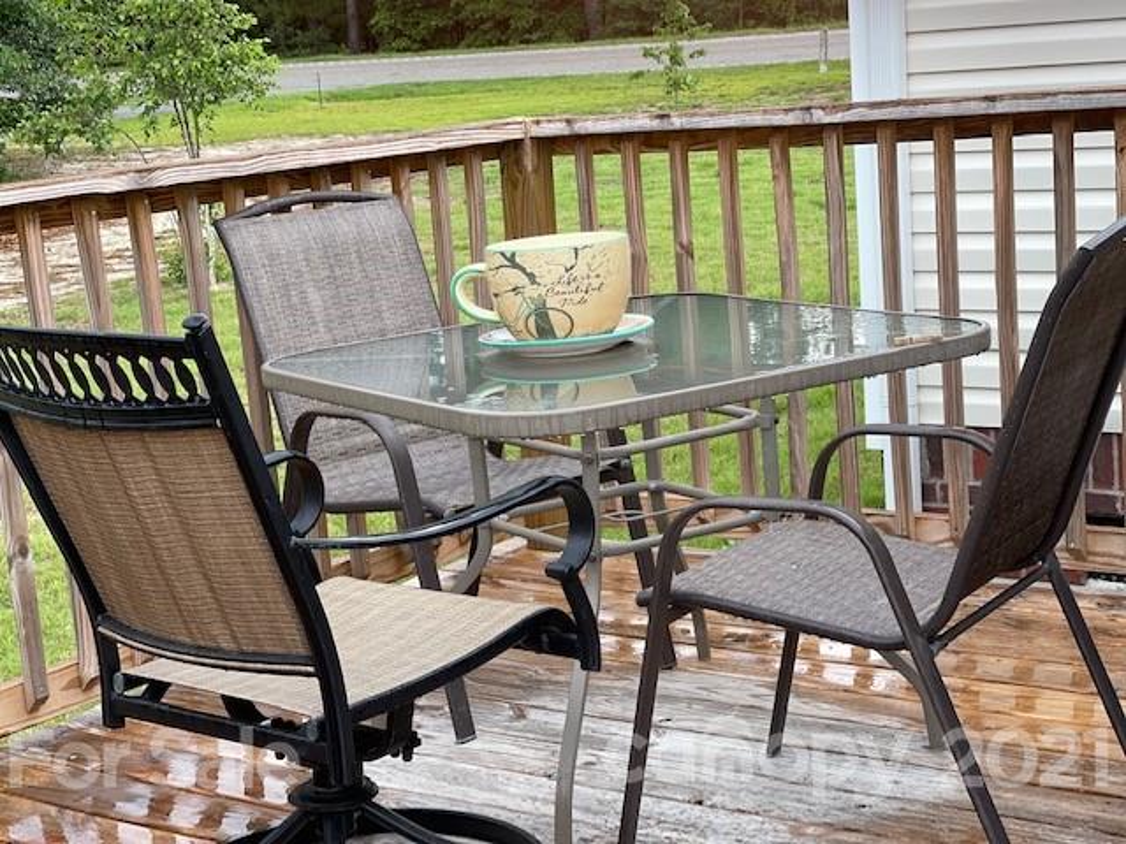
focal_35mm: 64
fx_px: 2082
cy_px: 422
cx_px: 563
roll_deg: +4.4
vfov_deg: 22.9
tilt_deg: -9.5
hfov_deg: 30.3
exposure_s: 1/124
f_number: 2.2
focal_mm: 7.5
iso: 20
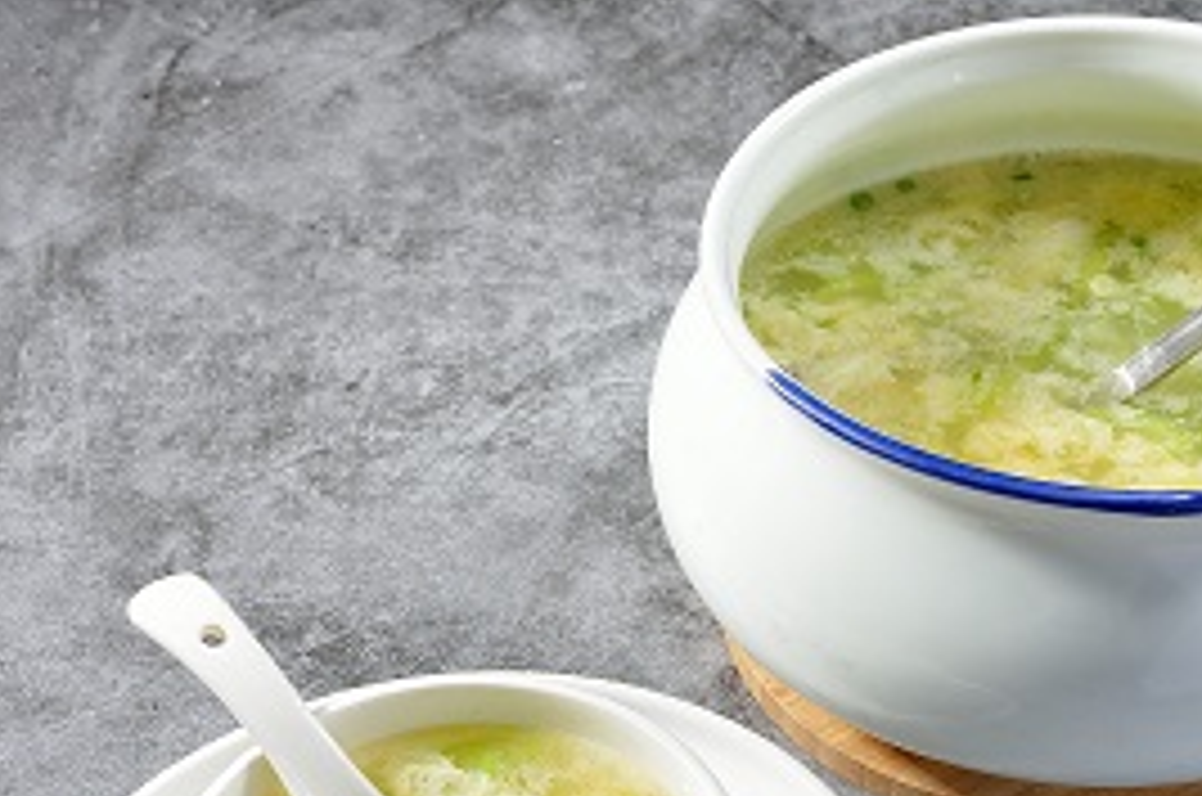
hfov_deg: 22.6
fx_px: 3000
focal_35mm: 90
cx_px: 810
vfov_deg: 15.1
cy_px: 594
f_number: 11
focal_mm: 60
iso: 125
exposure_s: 1/125
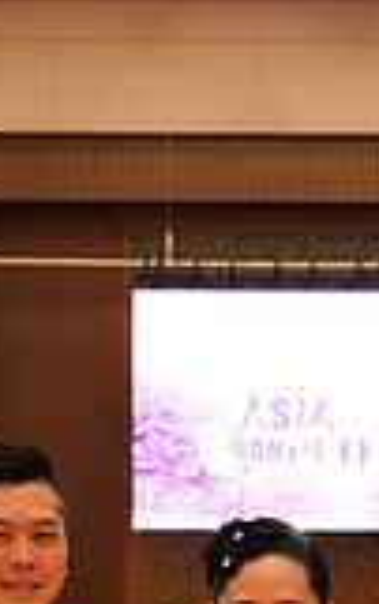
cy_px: 844
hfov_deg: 10.5
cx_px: 220
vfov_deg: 15.6
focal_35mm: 125
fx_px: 2060
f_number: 4
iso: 3200
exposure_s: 1/200
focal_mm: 34
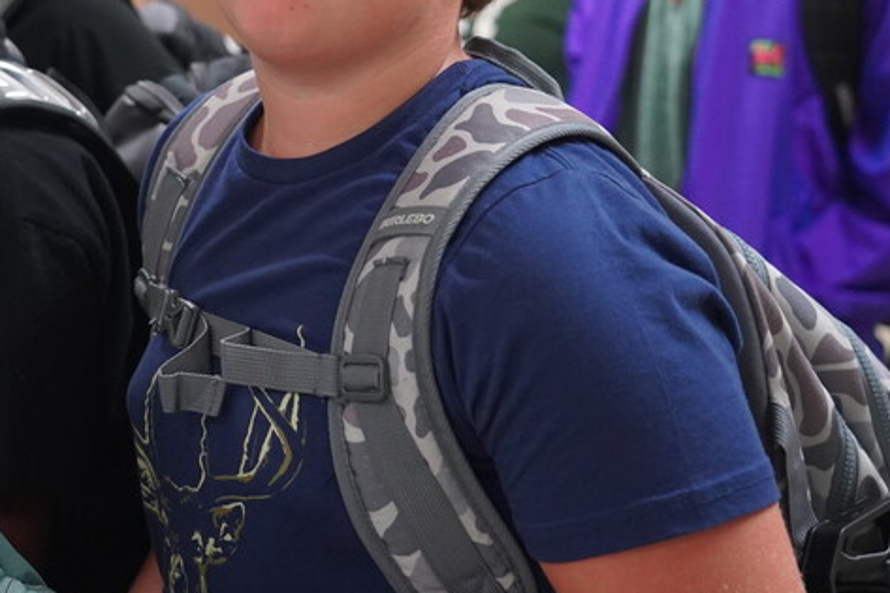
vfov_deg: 13.0
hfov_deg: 19.5
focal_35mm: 104
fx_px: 2570
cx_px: 233
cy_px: 59
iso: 4000
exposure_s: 1/160
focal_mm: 48
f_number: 4
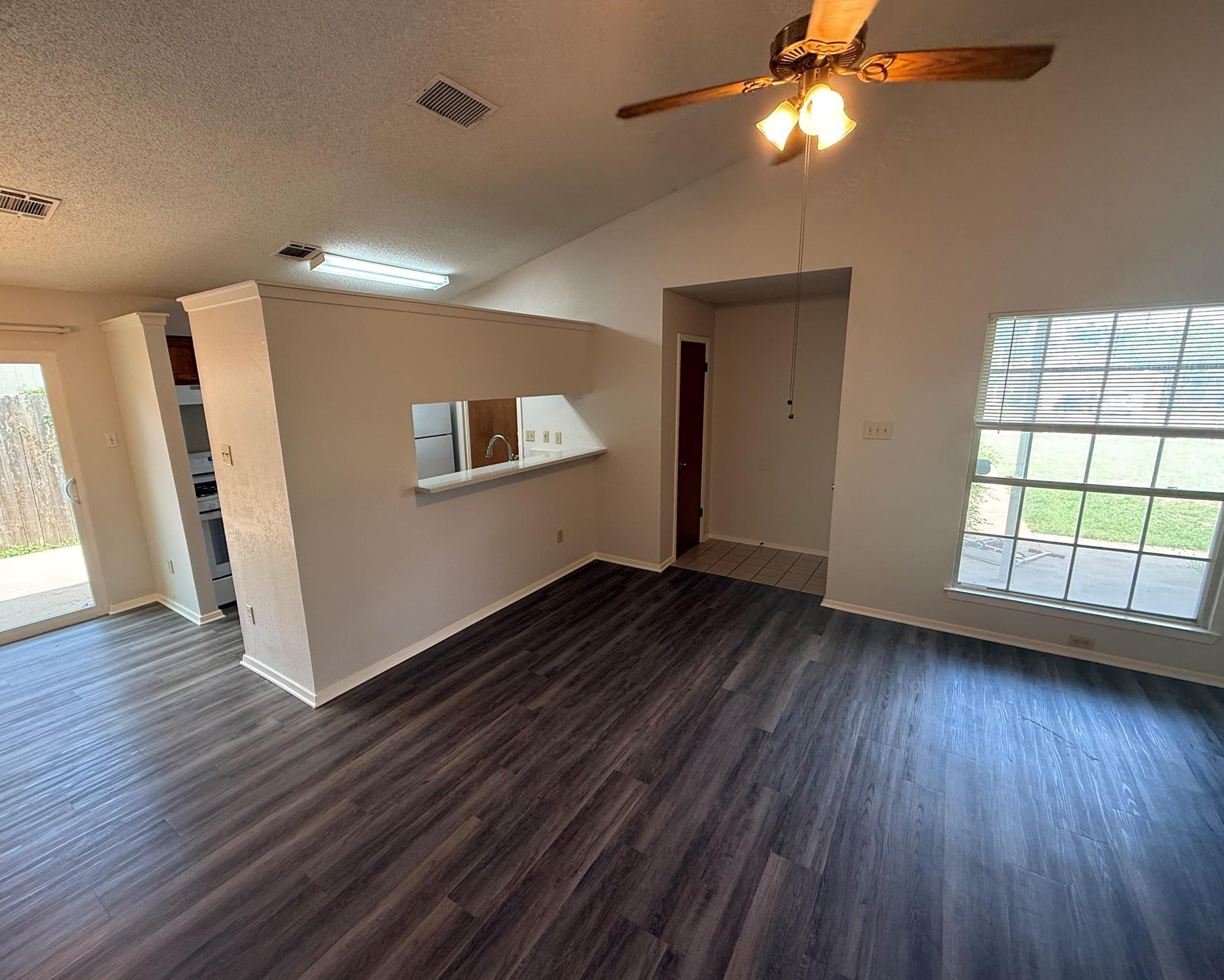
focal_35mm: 15
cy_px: 496
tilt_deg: -12.6
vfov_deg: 84.0
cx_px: 582
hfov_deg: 96.7
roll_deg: +0.7
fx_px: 543
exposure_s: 1/60
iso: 200
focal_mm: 2.22
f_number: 2.2
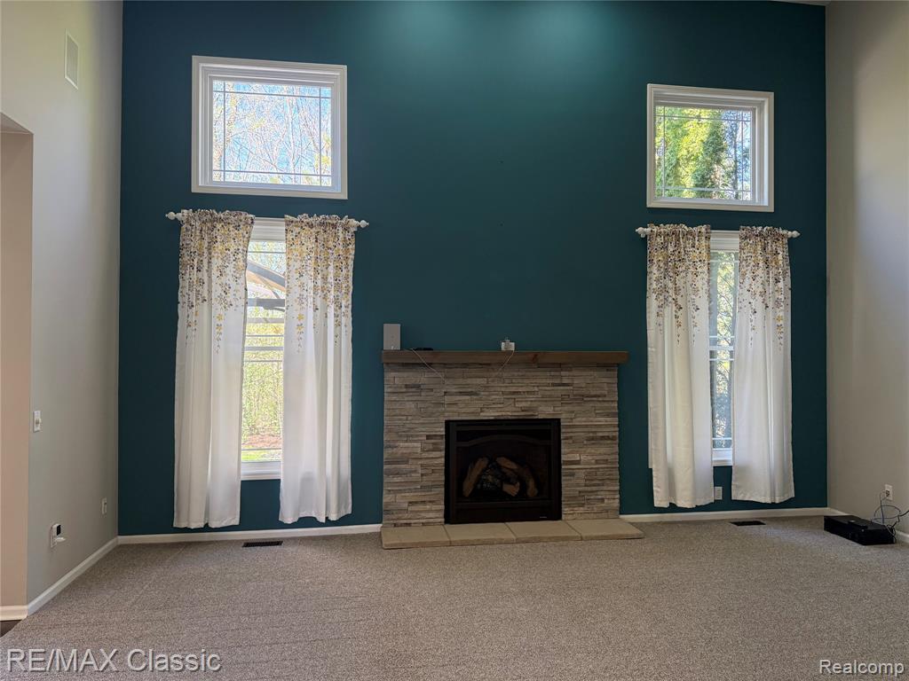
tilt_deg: +0.9
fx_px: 630
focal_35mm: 24
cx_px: 454
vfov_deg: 56.8
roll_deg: +0.1
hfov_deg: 71.6
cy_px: 340
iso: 200
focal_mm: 6.76
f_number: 1.78
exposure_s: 1/120
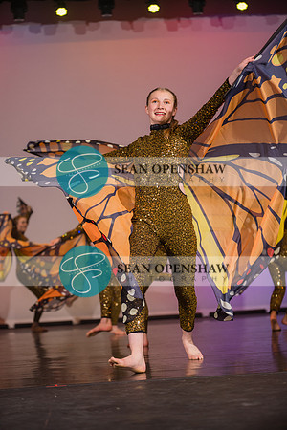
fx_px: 837
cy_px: 215
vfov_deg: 28.8
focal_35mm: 70
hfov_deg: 19.5
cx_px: 144
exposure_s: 1/500
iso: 500
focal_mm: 70
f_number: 2.8
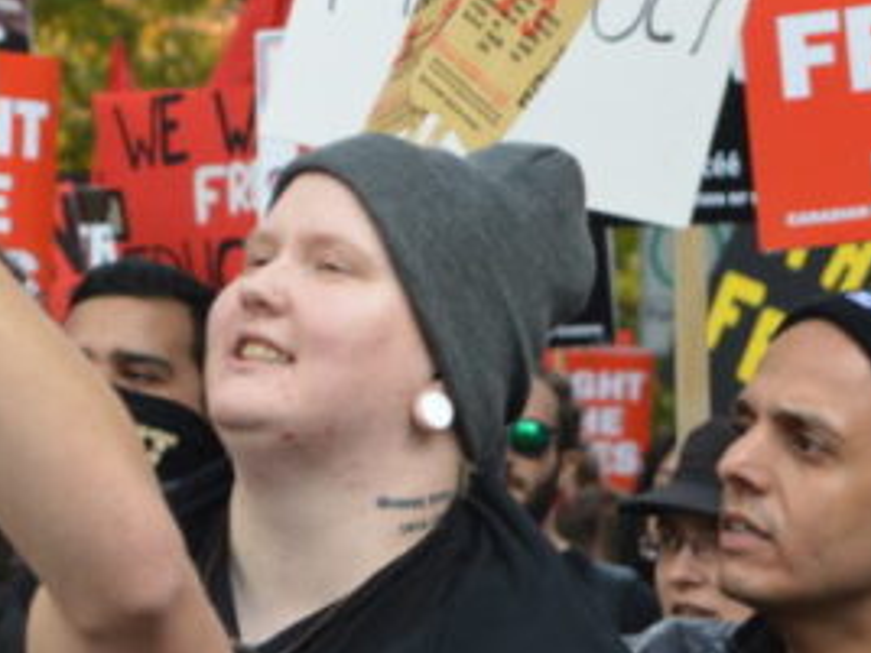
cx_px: -481
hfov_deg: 6.4
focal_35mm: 303
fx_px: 7620
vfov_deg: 4.9
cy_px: 388
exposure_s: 1/125
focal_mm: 55
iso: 160
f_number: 5.6
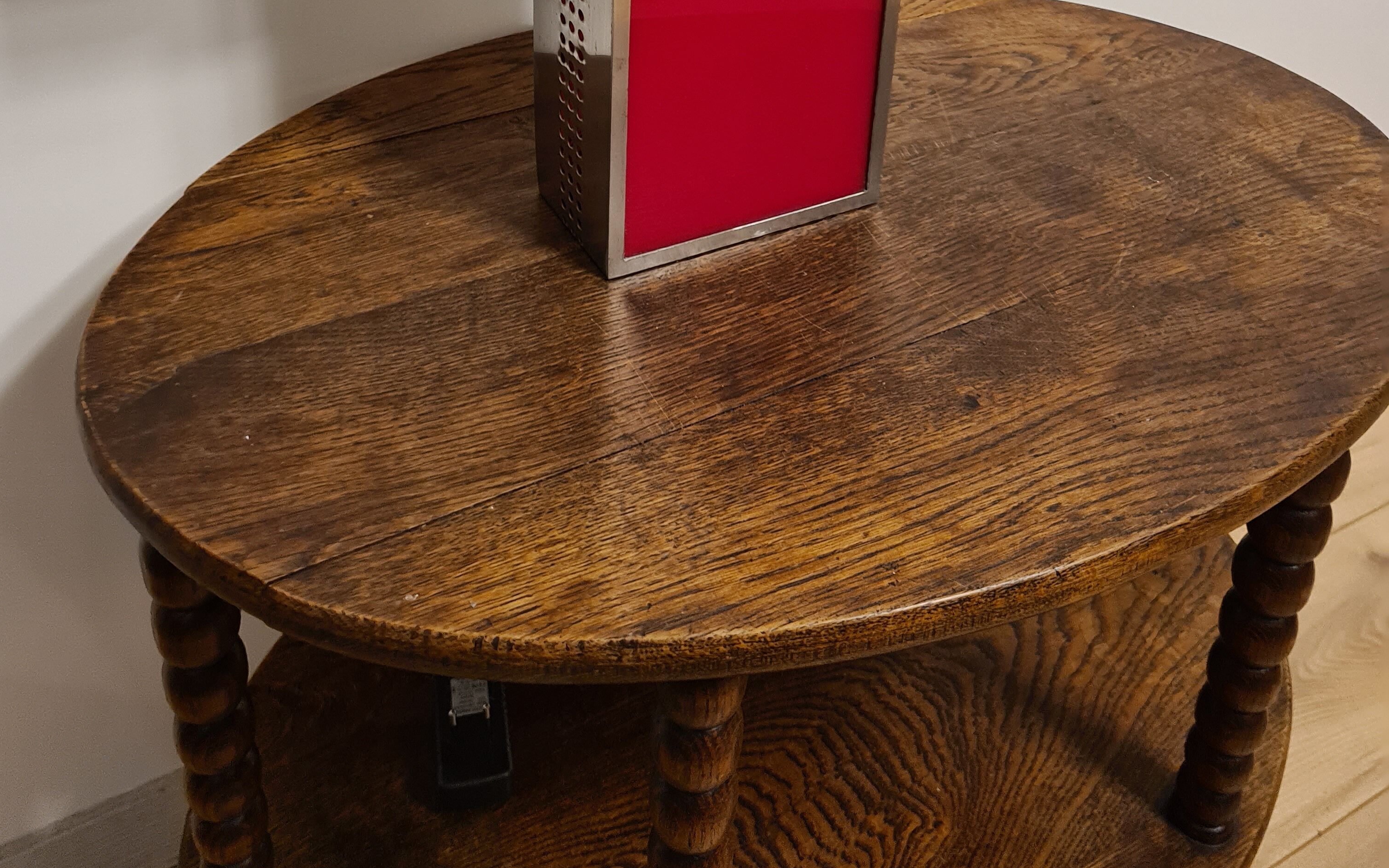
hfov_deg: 52.7
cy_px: 29
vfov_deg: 32.1
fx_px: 1401
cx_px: 691
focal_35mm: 37
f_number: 1.8
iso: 320
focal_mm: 5.4
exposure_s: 1/50
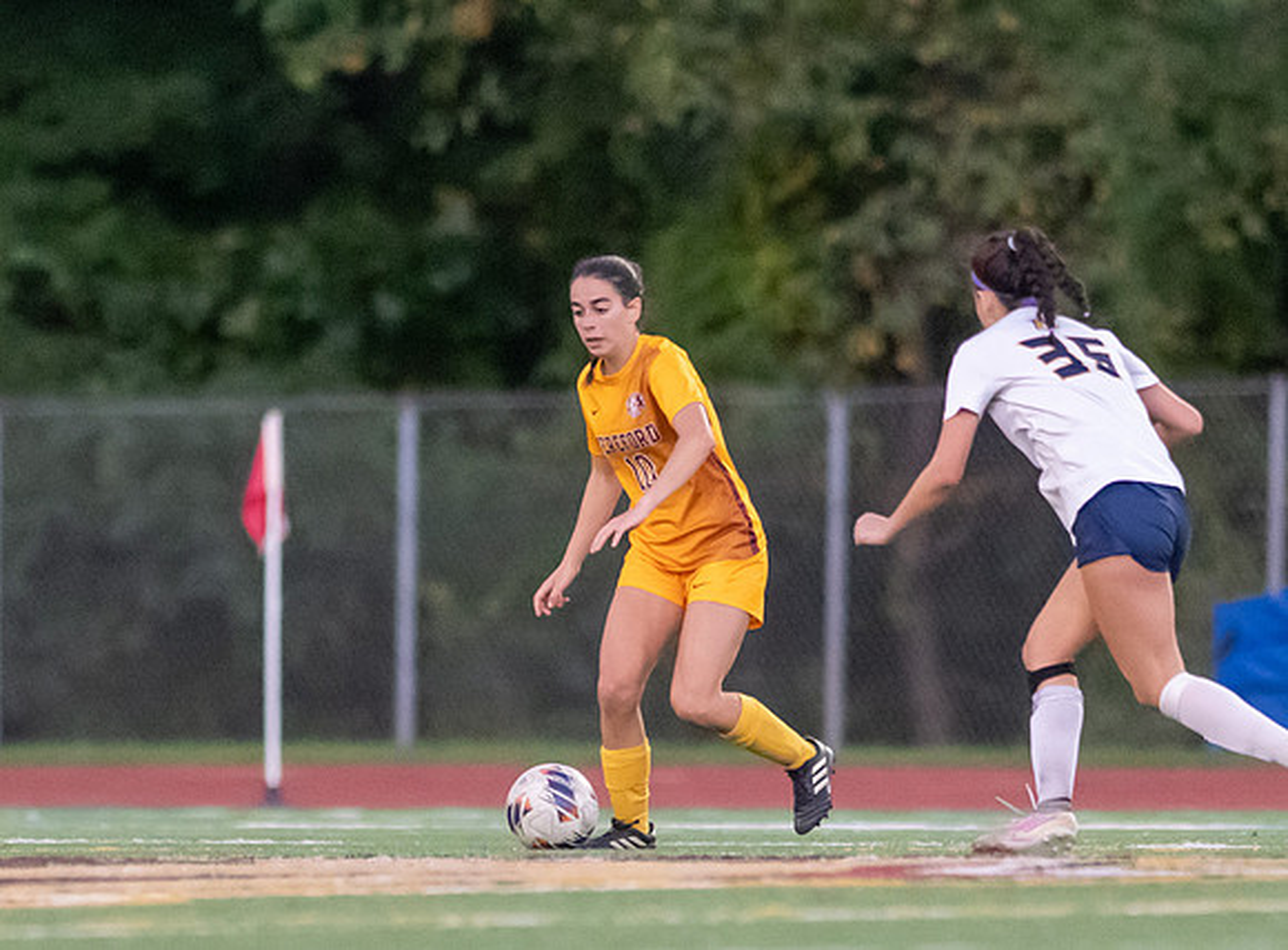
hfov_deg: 2.2
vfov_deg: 1.7
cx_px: 652
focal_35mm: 887
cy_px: 793
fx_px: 32821
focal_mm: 300
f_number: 2.8
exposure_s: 1/1000
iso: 7200
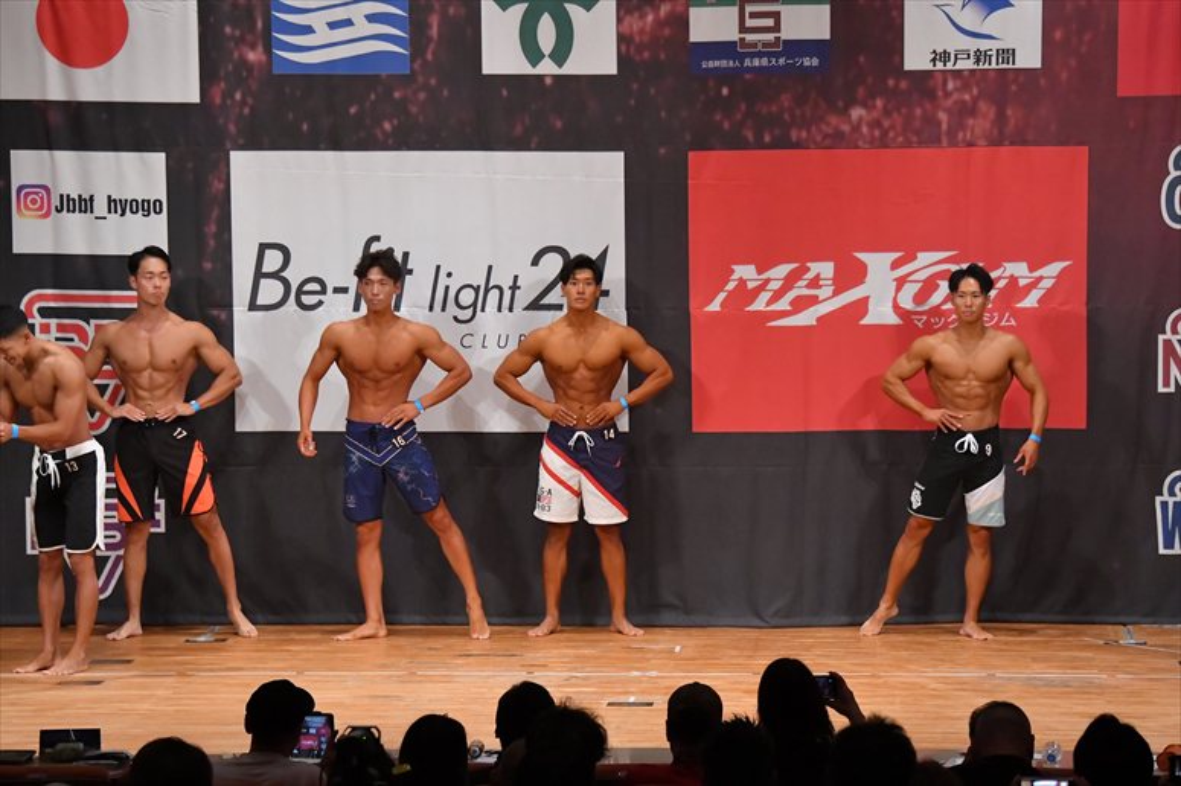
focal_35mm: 157
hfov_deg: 13.1
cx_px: 590
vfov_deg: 8.7
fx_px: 5148
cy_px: 393
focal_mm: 105
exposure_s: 1/400
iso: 7200
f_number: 5.6
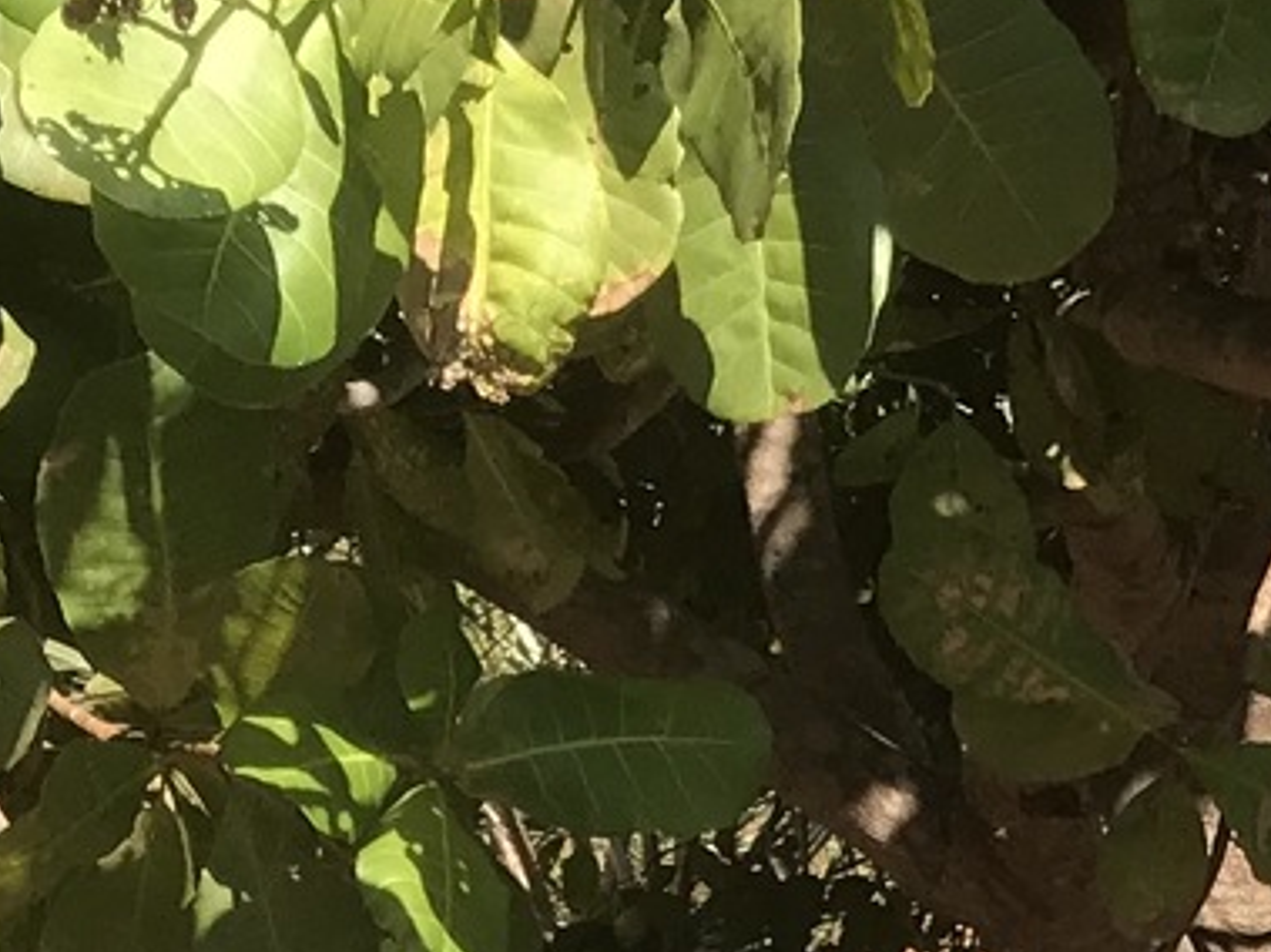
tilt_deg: -10.1
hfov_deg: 11.9
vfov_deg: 9.3
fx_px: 5469
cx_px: 2492
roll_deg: +2.7
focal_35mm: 149
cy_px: 1951
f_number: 1.8
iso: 20
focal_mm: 3.99
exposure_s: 1/855
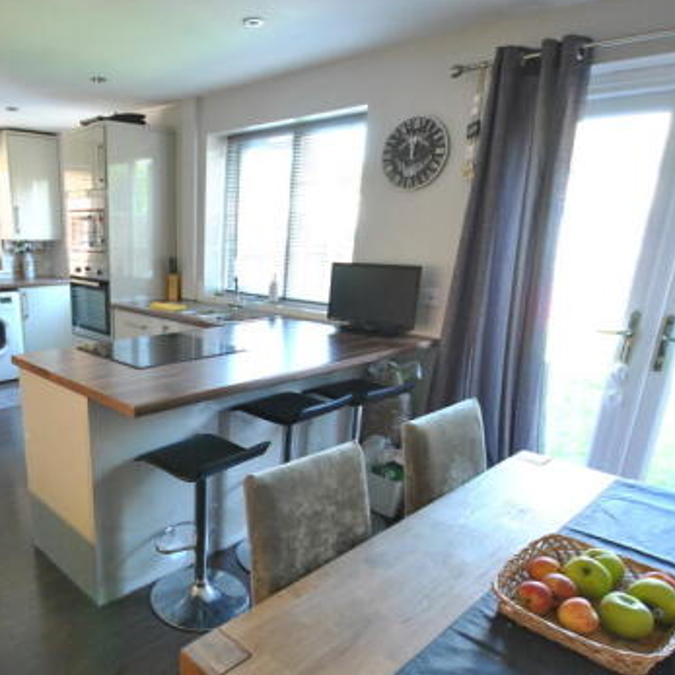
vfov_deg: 64.5
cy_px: 400
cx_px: 178
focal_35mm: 24
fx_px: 529
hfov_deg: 61.8
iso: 400
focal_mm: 10
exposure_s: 1/10
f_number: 4
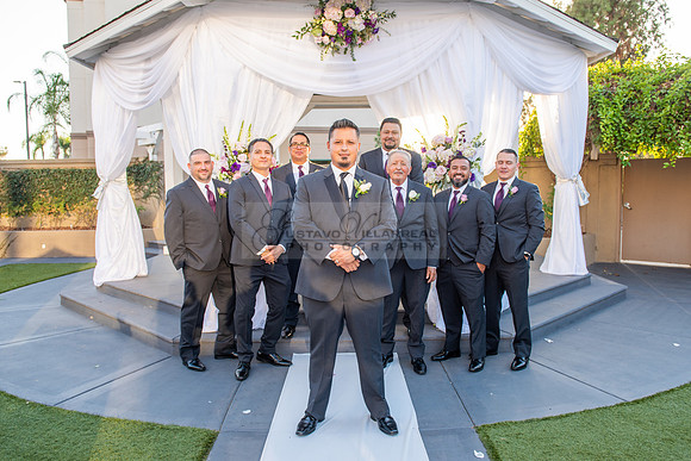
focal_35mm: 29
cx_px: 346
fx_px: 559
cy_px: 230
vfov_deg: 44.8
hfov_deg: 63.4
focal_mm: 26
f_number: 4.5
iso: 200
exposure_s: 1/160
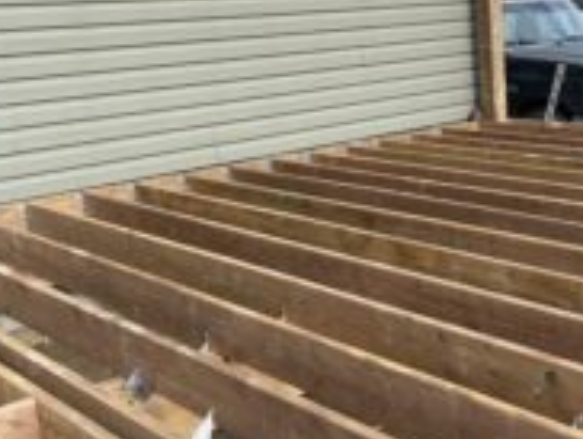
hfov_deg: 33.0
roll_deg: +3.3
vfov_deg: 25.7
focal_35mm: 57
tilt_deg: -13.8
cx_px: 442
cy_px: 192
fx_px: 961
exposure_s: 1/1016
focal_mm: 4.25
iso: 32
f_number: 1.8
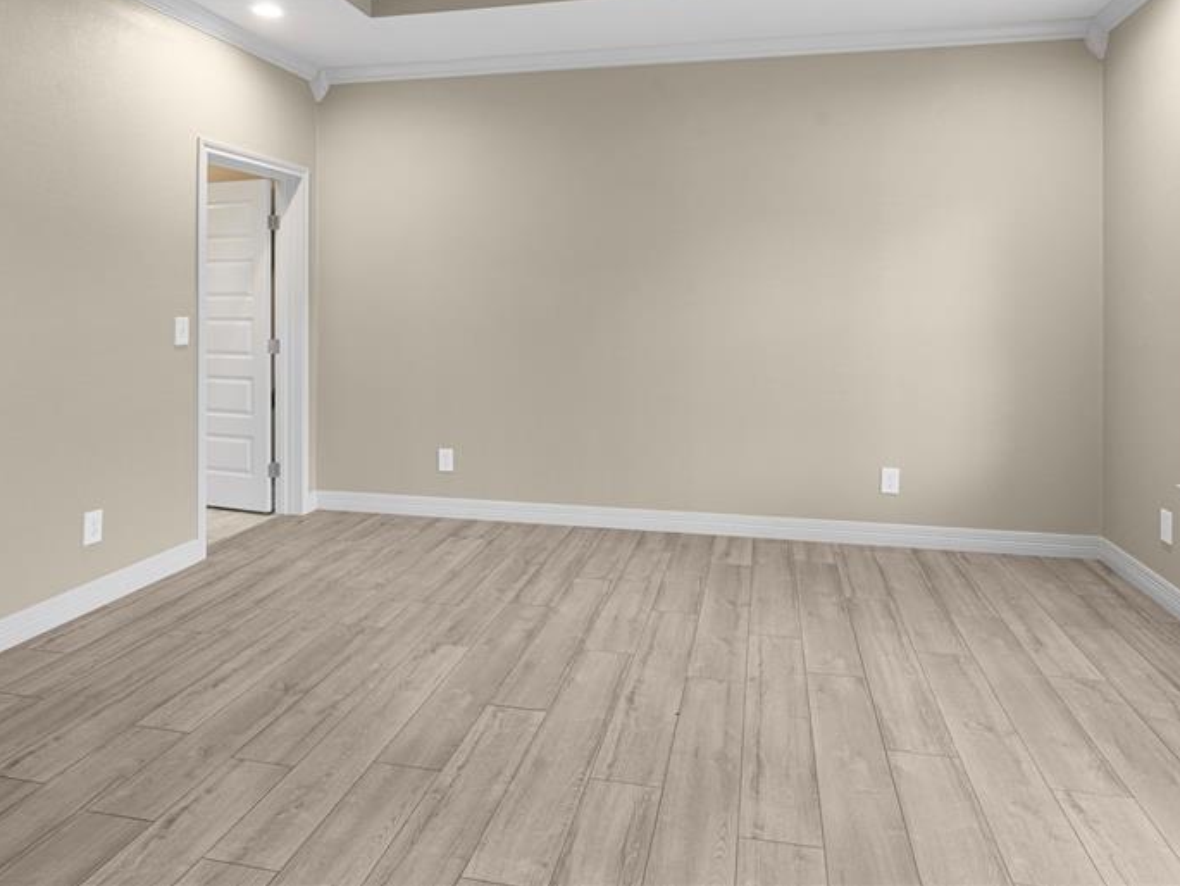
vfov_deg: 57.7
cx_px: 601
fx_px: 784
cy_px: 300
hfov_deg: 73.9
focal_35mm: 23
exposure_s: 1/3
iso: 100
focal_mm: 16
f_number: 10
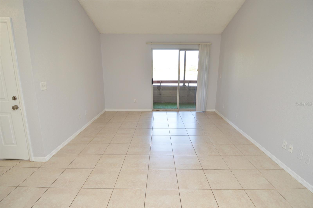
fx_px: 156
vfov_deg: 67.3
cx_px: 156
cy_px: 104
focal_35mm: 18
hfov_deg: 90.1
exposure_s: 1/60
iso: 400
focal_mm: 12
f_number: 4
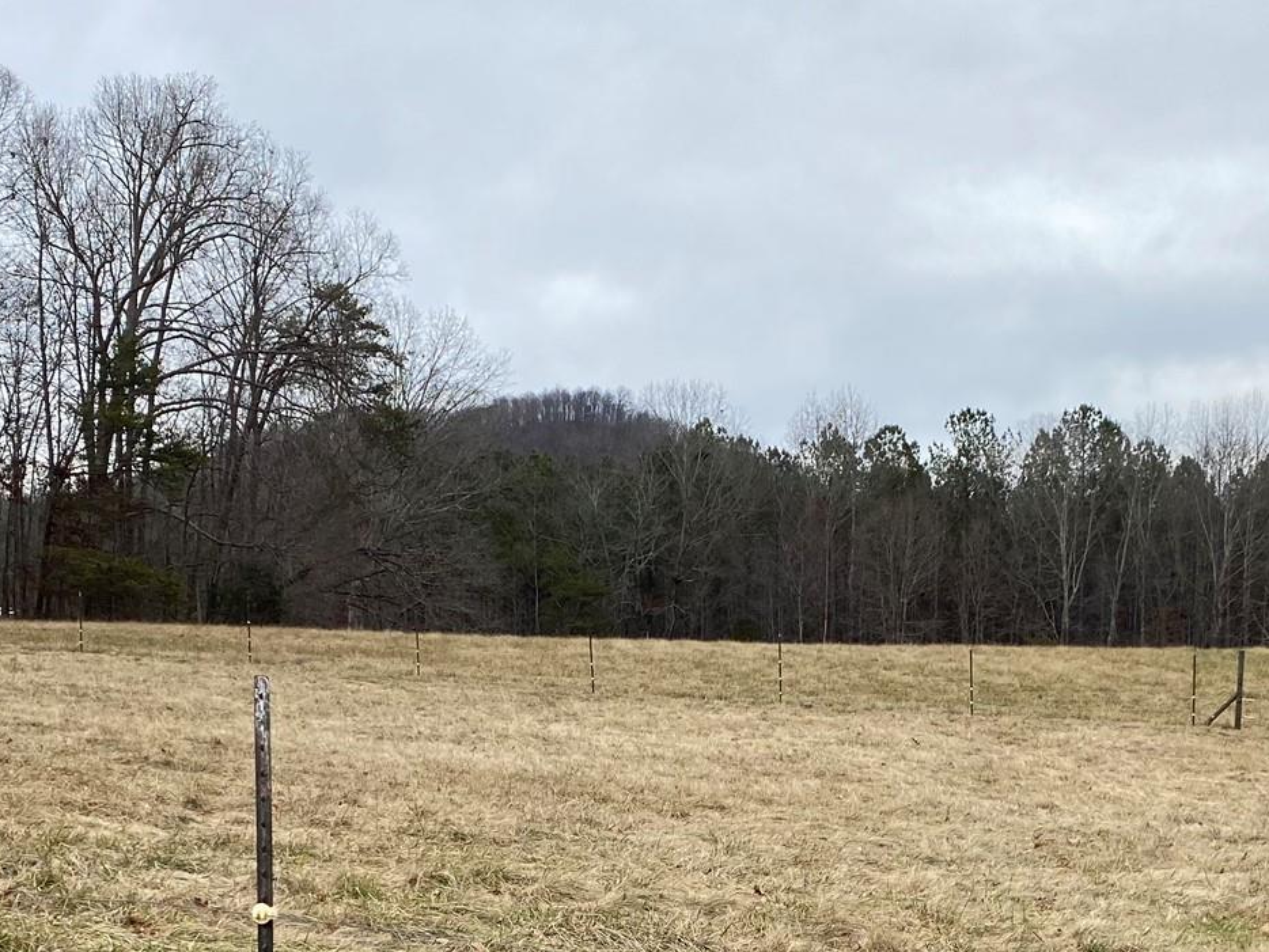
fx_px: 2090
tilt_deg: -7.0
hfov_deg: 33.8
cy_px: 890
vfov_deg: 24.8
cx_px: 643
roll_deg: +0.4
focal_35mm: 57
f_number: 1.8
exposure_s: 1/827
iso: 32
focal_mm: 4.25
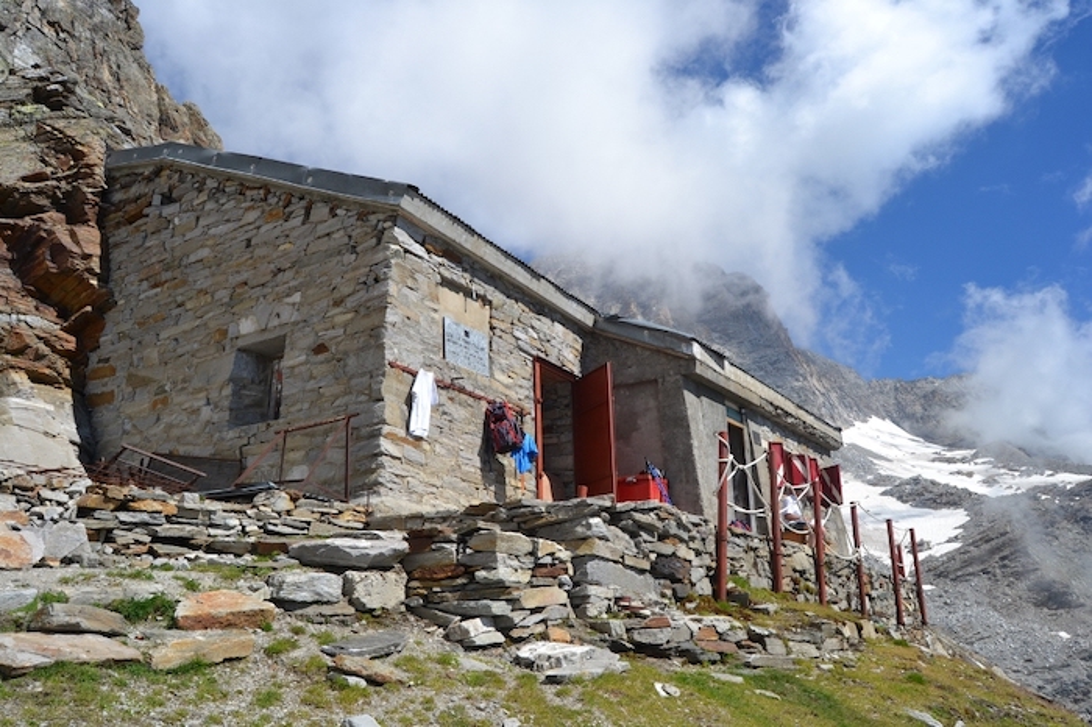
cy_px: 364
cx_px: 546
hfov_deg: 67.4
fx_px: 819
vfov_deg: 47.9
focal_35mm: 27
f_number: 9
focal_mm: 18
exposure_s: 1/320
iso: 100
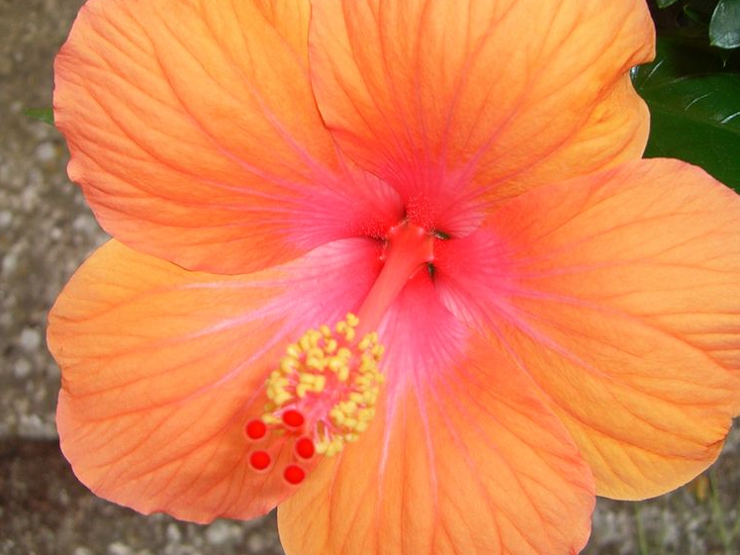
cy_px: 290
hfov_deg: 36.8
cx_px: 407
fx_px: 1112
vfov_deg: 28.0
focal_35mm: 52
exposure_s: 1/80
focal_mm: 6.2
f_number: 2.7
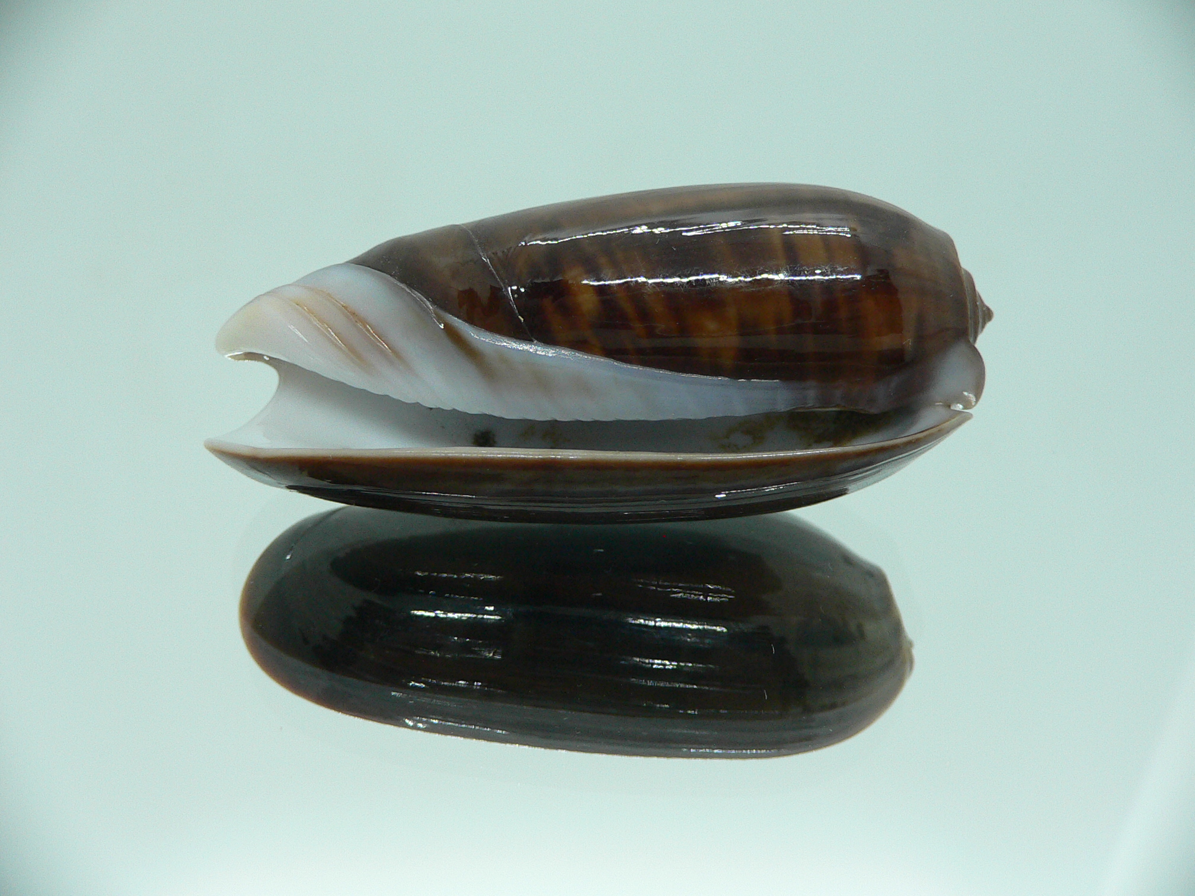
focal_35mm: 35
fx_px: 1208
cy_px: 448
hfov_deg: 52.6
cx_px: 598
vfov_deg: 40.7
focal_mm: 4.6
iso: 150
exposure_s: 1/60
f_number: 2.8
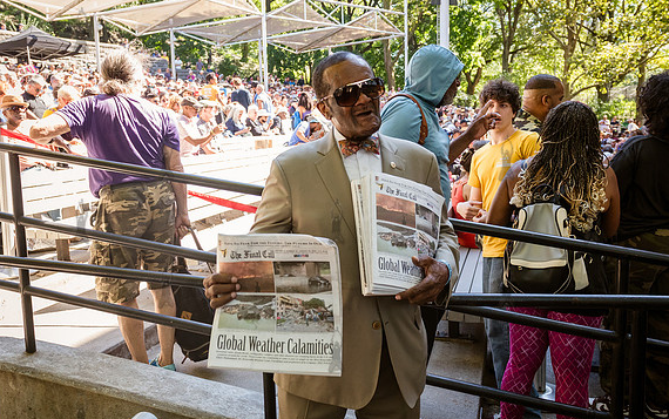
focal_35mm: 32
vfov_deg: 39.5
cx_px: 311
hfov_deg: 59.6
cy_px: 201
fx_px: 584
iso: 1250
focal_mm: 24
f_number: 4
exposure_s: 1/500
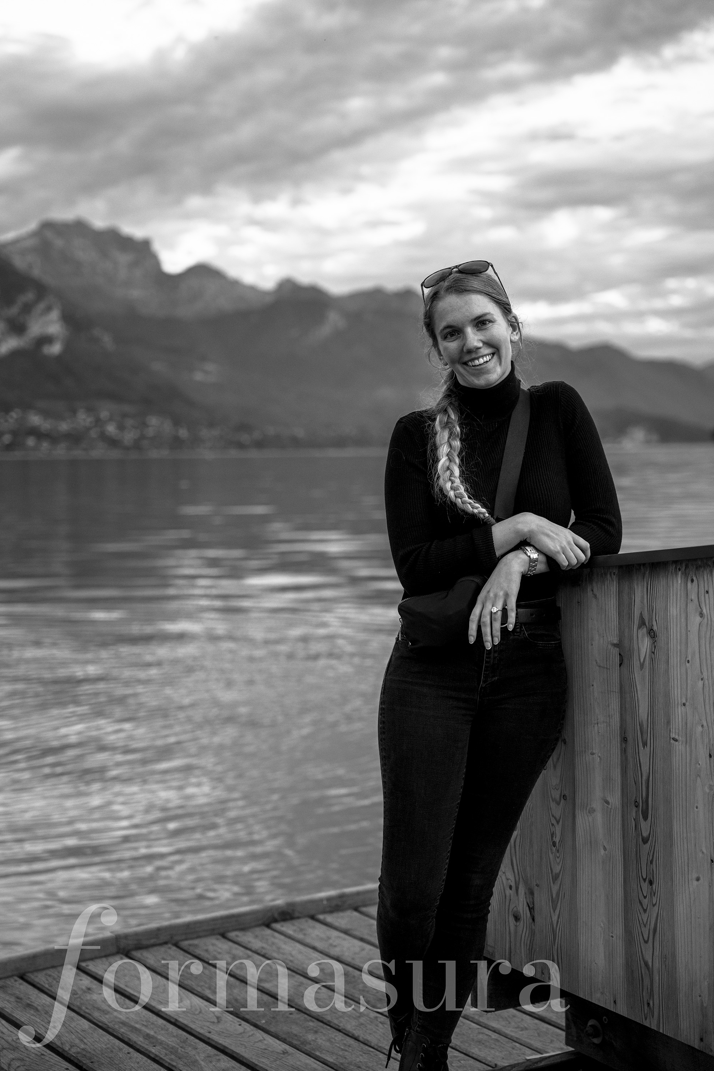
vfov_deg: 33.5
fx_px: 1782
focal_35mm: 60
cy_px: 536
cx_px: 357
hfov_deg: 22.7
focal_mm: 59.9
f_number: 2.8
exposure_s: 1/400
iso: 400
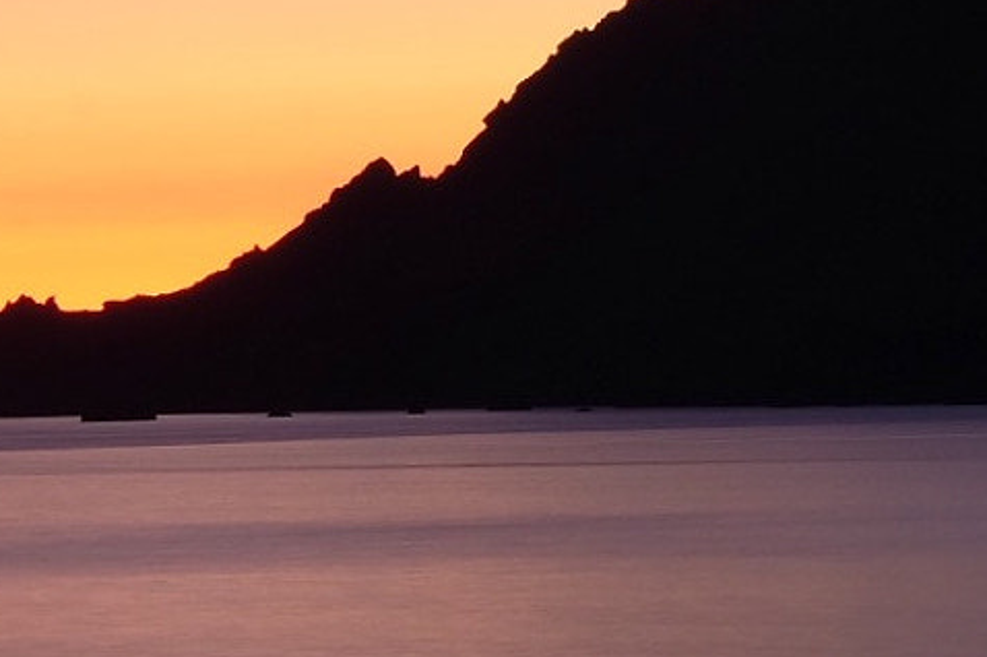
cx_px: 778
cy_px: 200
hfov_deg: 7.4
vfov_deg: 4.9
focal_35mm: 278
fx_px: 7616
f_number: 20
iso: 200
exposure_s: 30
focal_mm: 55
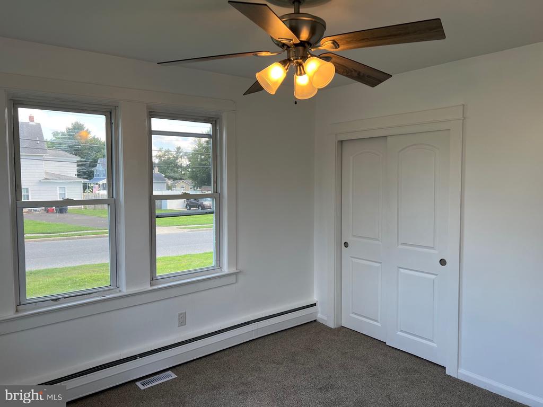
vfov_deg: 53.1
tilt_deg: -2.7
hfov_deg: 67.3
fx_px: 408
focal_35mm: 26
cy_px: 204
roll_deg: +0.6
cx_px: 272
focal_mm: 5.7
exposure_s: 1/226
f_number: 1.5
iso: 40
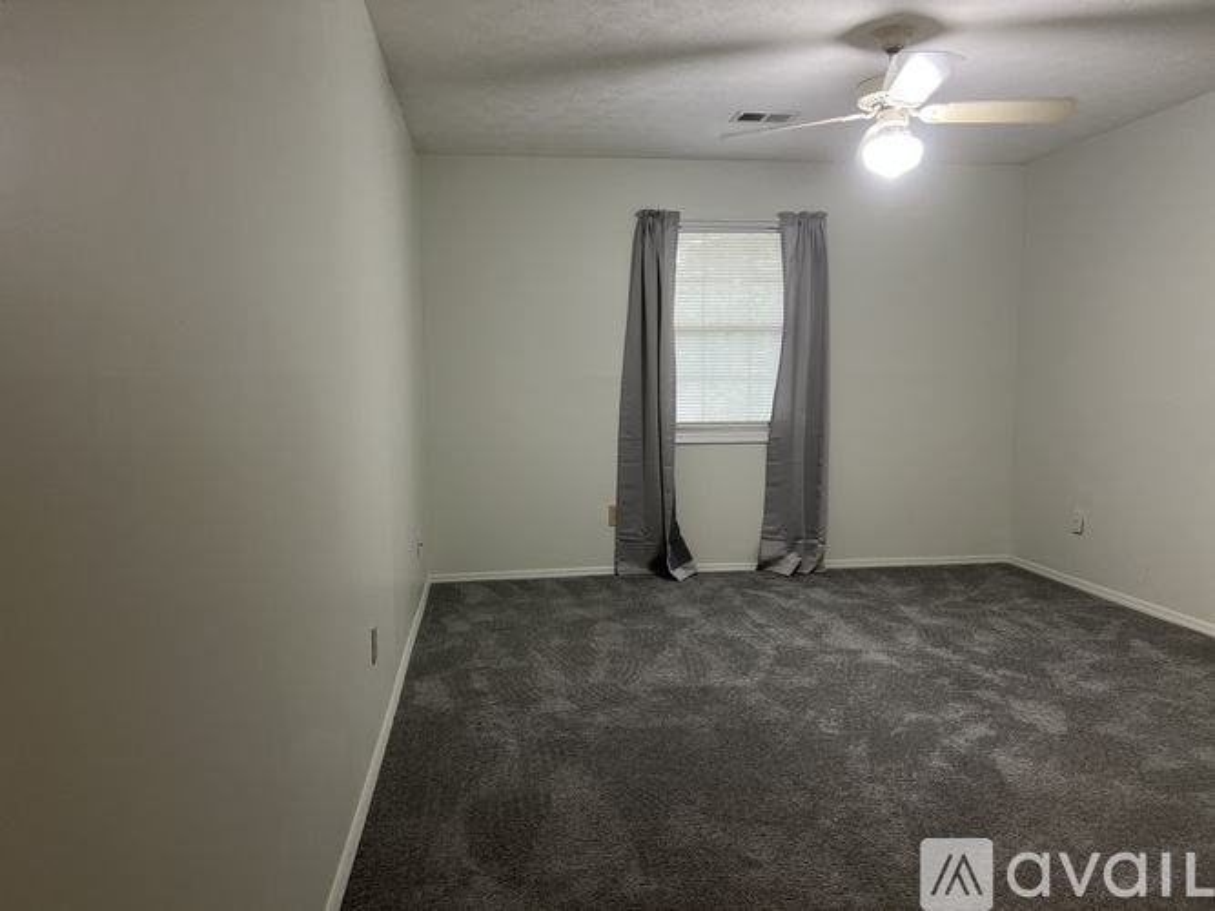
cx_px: 608
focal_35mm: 26
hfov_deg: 67.3
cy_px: 456
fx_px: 912
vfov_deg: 53.0
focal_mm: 5.7
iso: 200
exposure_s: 1/60
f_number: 1.5
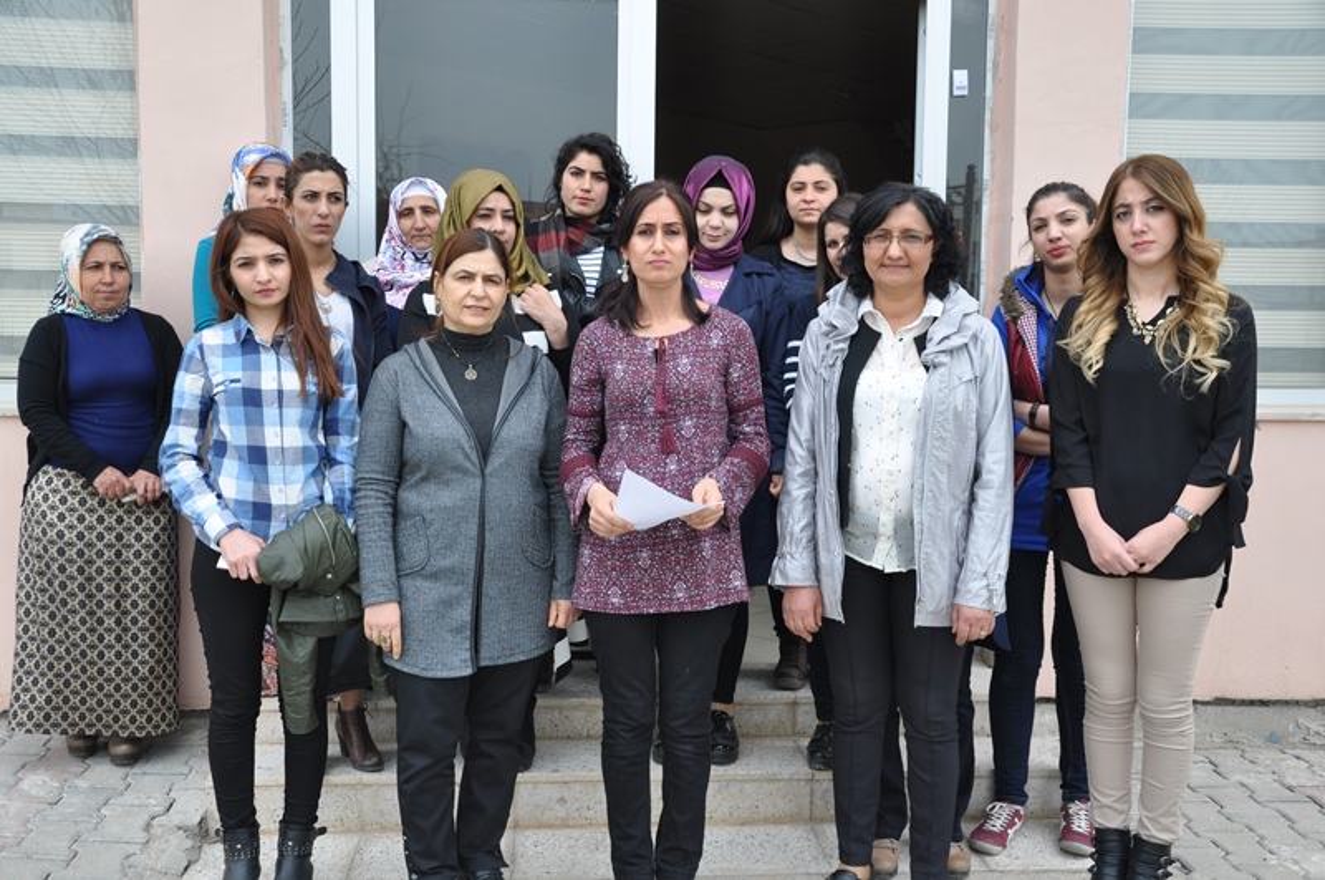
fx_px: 1378
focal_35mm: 38
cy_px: 440
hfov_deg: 51.3
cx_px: 662
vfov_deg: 35.4
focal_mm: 25
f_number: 7.1
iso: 200
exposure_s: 1/200
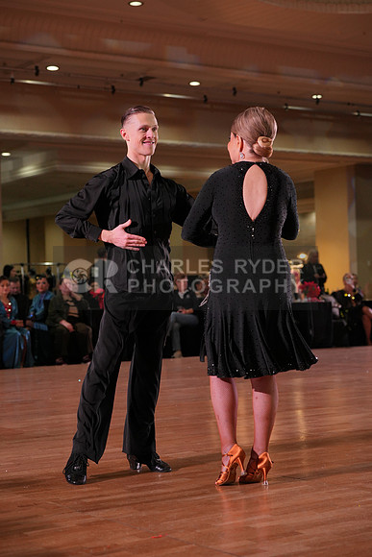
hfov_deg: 19.5
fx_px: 1084
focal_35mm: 70
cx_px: 186
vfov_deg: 28.8
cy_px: 278
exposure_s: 1/400
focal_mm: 70
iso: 1000
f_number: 4
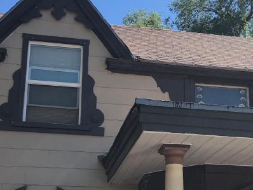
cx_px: 172
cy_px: 139
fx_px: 527
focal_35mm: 72
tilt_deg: +16.8
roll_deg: +1.6
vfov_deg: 20.3
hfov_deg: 26.8
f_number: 1.8
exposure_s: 1/917
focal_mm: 3.99
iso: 20
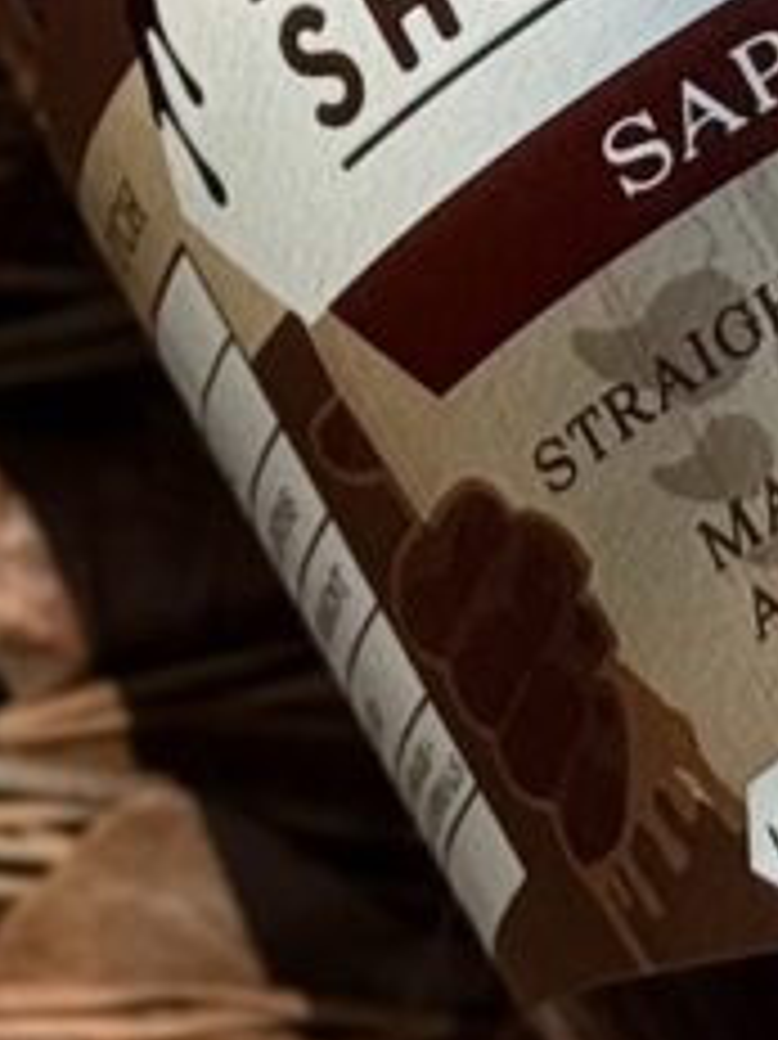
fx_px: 6389
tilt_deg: -59.2
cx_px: 854
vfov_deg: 9.2
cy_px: -86
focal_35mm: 213
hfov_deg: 6.9
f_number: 1.78
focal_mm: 6.76
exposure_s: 1/719
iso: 80
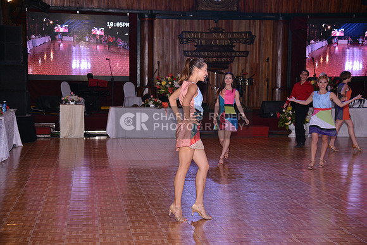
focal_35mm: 65
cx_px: 184
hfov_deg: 31.0
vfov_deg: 20.9
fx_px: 663
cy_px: 122
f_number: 4.5
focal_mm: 65
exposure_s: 1/250
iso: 1000
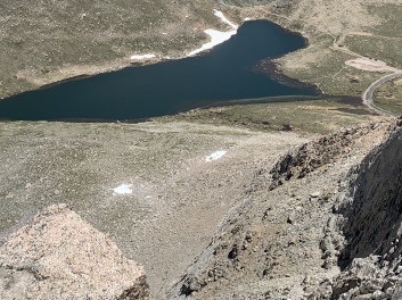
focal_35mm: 59
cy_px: 16
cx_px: 156
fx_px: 684
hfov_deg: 32.6
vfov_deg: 23.9
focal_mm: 4.25
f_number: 1.8
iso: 25
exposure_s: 1/3289
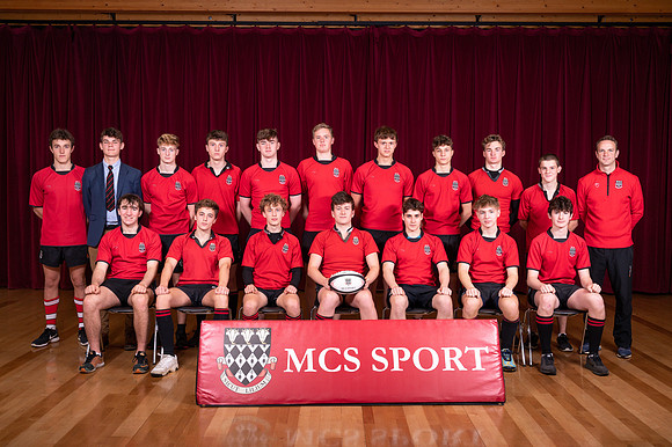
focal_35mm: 37
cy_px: 226
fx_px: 699
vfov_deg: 35.5
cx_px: 332
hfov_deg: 51.4
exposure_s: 1/50
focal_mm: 37
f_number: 9
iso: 800
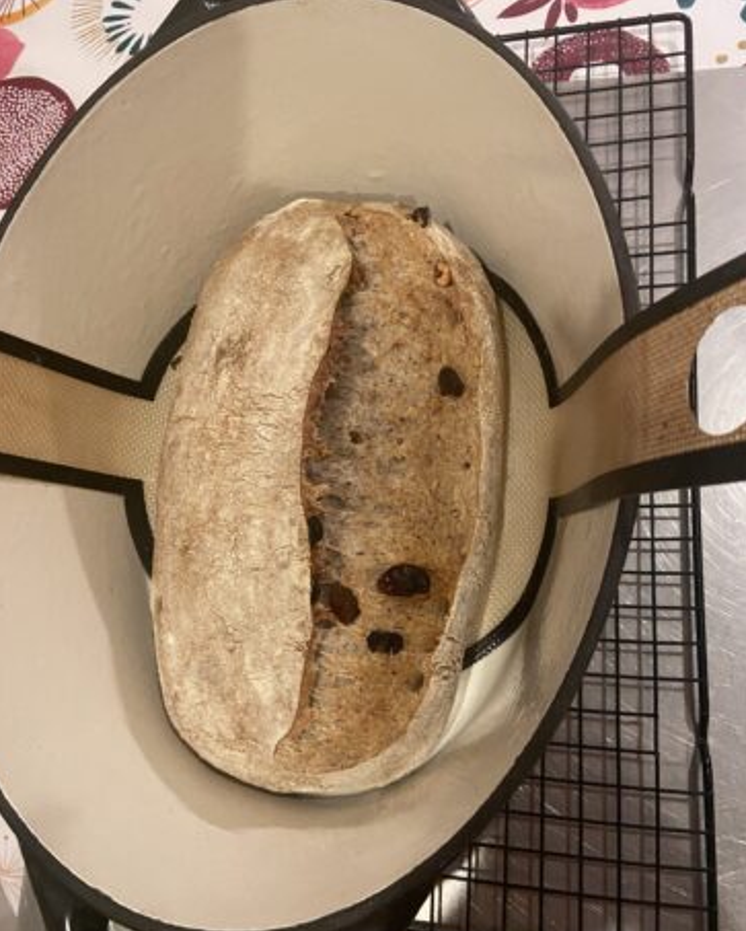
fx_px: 772
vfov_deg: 62.1
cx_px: 365
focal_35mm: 28
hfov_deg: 51.6
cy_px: 510
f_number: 1.8
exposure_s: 1/33
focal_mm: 4.25
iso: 400
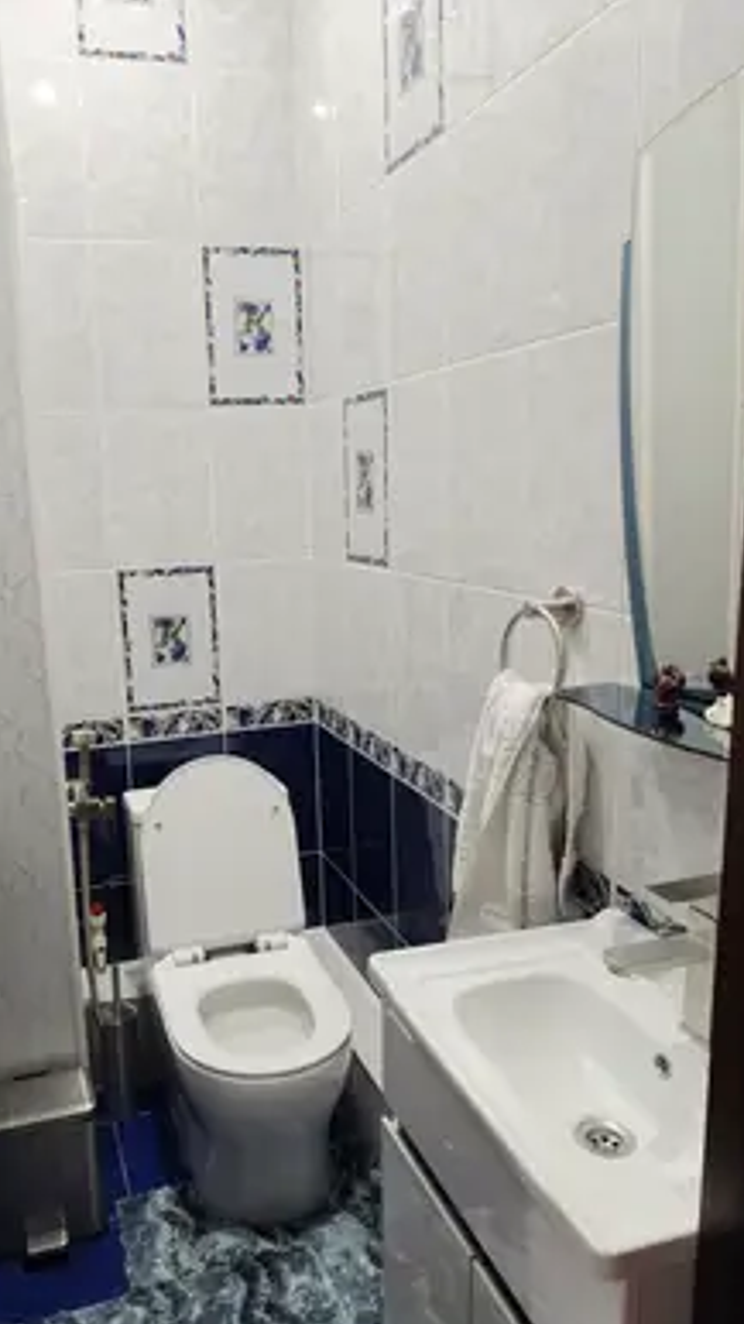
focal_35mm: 26
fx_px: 912
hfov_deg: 43.9
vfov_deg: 71.9
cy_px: 683
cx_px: 267
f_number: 1.67
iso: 80
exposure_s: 1/50
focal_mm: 6.62
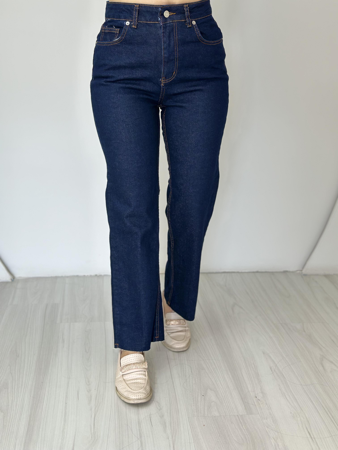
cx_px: 169
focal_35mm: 48
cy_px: 225
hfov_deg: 30.3
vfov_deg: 39.7
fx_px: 625
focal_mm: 6.86
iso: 64
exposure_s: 1/100
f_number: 1.78
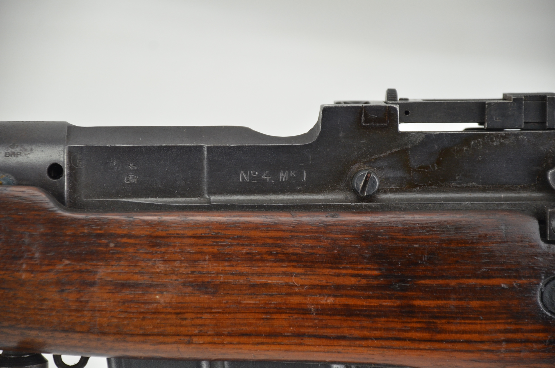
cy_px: 184
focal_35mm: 202
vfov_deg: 6.8
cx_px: 278
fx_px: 3115
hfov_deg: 10.2
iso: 800
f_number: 5.6
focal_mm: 135
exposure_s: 1/125
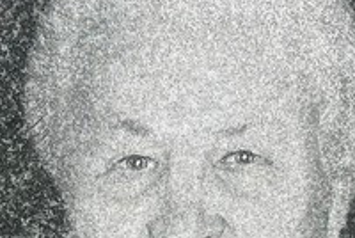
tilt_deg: -22.8
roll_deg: +0.9
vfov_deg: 11.3
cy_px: 497
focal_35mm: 108
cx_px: 197
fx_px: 1067
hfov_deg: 18.9
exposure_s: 1/1335
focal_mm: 4.2
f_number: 1.6
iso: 32
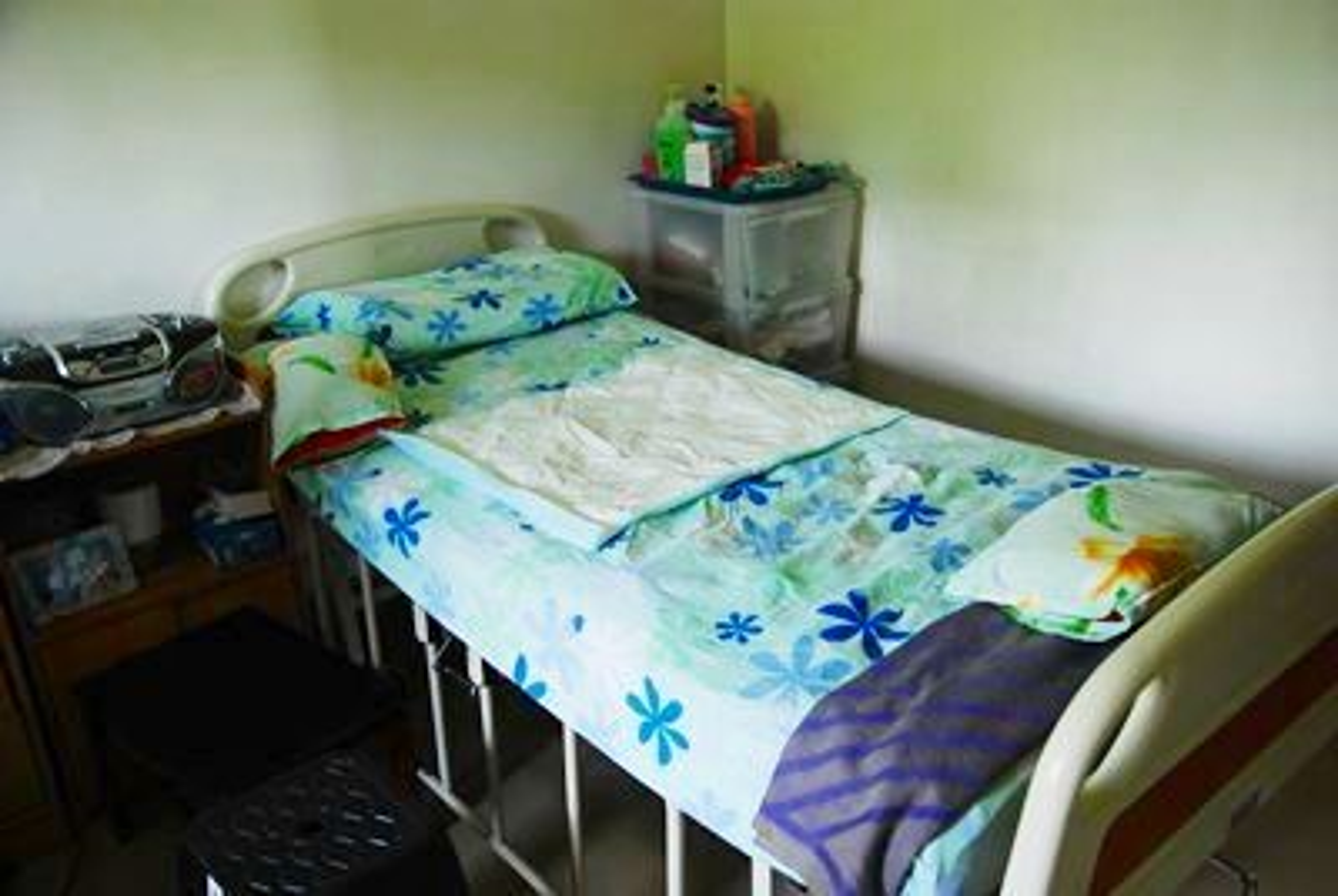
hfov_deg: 57.2
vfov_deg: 40.1
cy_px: 448
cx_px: 669
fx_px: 1228
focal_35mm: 33
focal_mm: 22
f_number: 3.2
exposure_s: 1/40
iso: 400
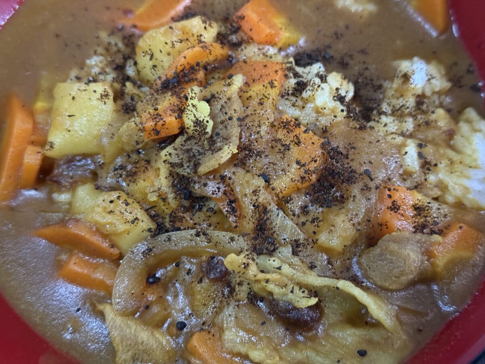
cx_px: 242
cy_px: 182
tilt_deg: -67.3
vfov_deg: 30.3
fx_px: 673
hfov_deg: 39.7
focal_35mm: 48
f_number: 1.78
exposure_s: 1/24
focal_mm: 6.76
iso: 640
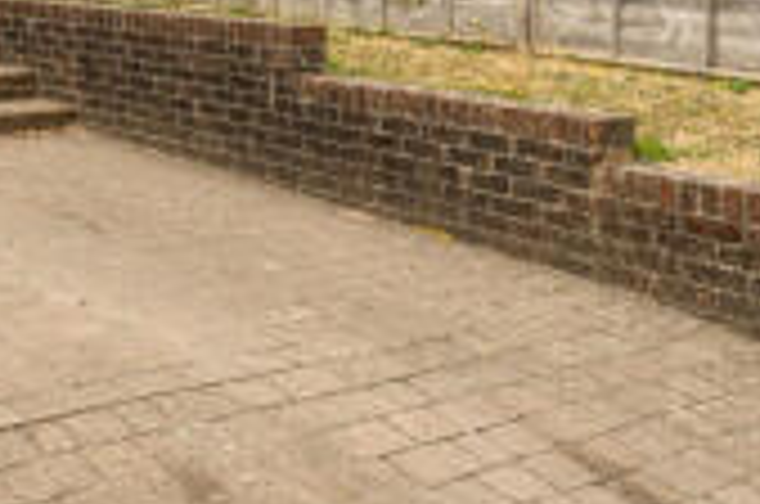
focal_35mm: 62
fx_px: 1306
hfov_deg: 30.6
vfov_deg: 19.9
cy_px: -169
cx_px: 38
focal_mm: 15
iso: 400
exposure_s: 1/160
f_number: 8
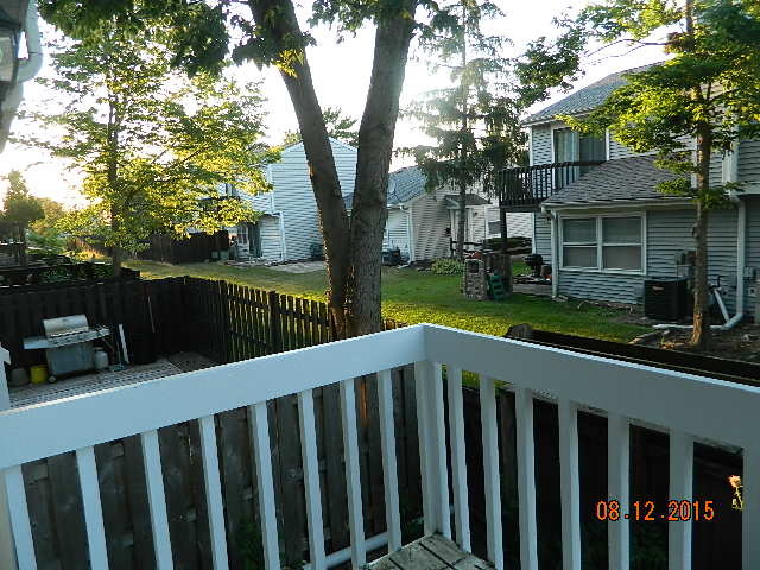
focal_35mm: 25
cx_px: 380
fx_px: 549
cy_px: 285
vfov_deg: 54.9
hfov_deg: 69.4
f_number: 3.1
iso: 80
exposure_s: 1/50
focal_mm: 4.5
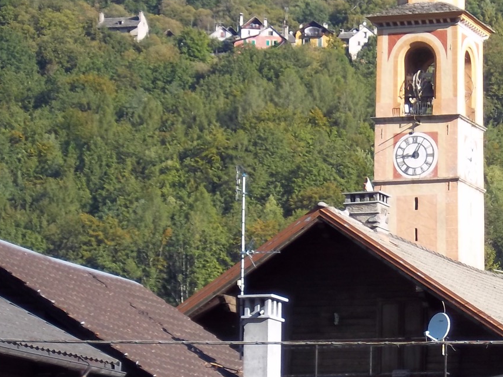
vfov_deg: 6.9
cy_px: 167
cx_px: 379
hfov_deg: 9.2
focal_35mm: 215
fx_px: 3124
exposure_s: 1/200
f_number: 5.28
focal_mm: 20.59
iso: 64
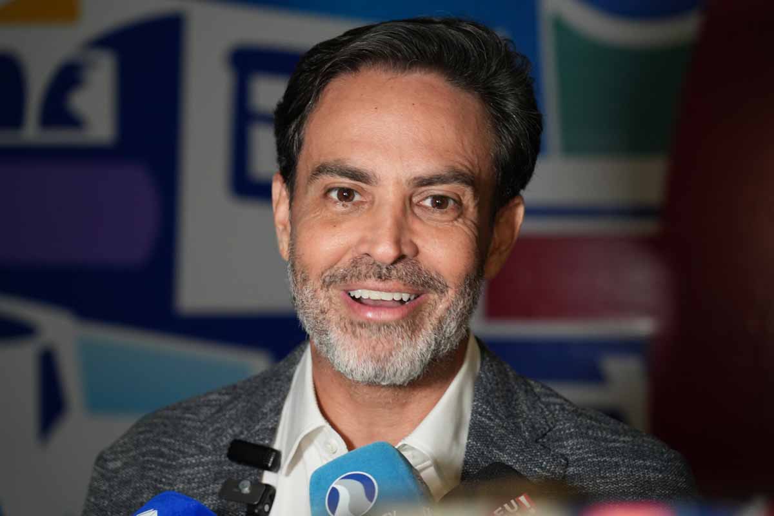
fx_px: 2042
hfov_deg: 21.5
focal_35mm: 95
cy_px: 258
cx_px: 387
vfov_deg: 14.4
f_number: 4
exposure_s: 1/160
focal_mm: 95
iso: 3200
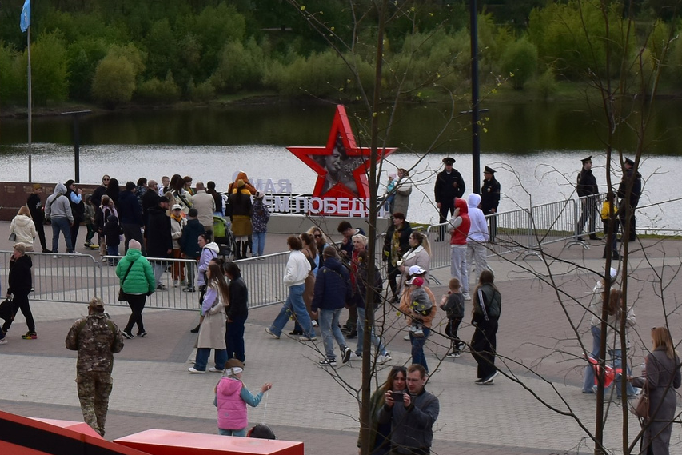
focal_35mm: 130
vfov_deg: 10.5
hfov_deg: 15.2
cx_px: -138
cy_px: 81
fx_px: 2473
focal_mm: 29
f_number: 11
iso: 320
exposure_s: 1/500
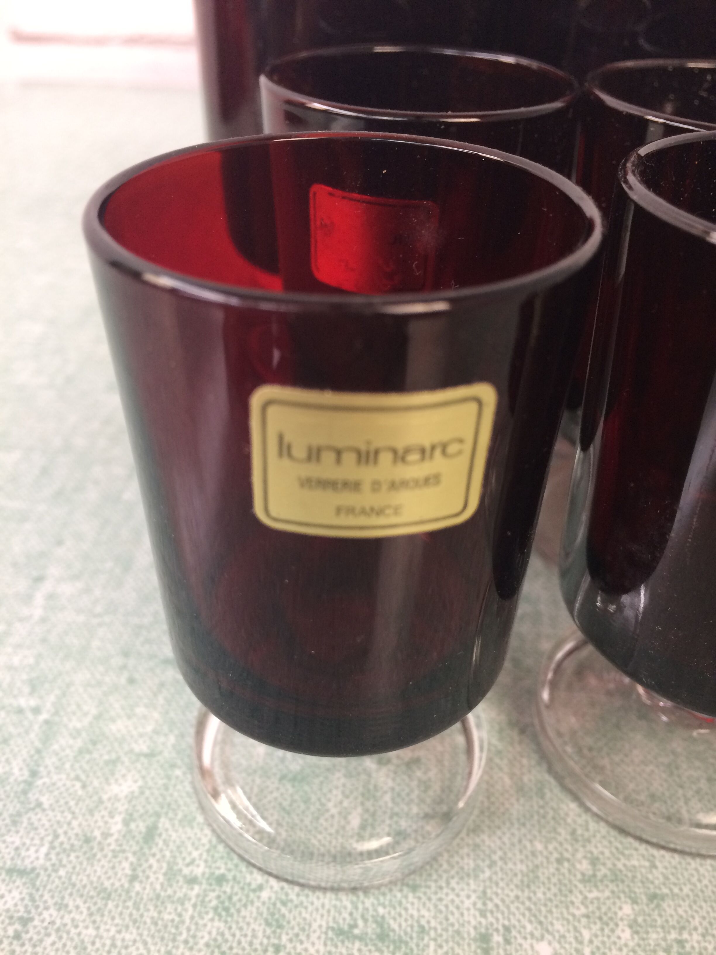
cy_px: 478
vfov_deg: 61.7
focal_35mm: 29
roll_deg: +0.1
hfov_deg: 48.2
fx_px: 800
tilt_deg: -36.1
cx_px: 358
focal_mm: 4.15
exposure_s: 1/33
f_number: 2.2
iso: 80
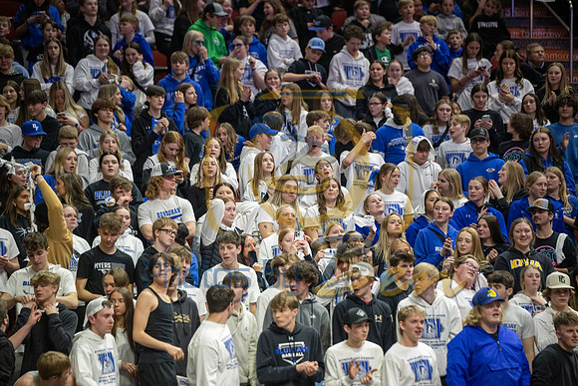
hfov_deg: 10.3
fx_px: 3212
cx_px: 289
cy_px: 193
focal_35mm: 200
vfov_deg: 6.9
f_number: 2.8
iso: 2500
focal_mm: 200
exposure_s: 1/500
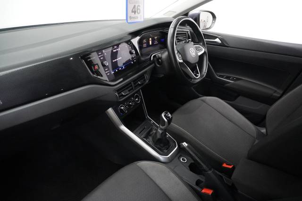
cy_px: 100
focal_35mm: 24
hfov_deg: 73.8
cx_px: 151
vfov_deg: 53.1
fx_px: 201
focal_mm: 16
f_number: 3.5
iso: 6400
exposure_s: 1/125
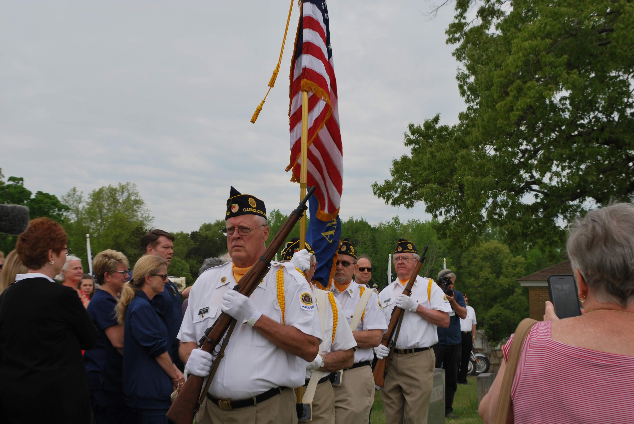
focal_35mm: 68
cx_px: 317
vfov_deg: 20.2
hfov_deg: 29.8
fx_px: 1190
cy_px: 212
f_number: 10
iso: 100
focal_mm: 45
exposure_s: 1/200
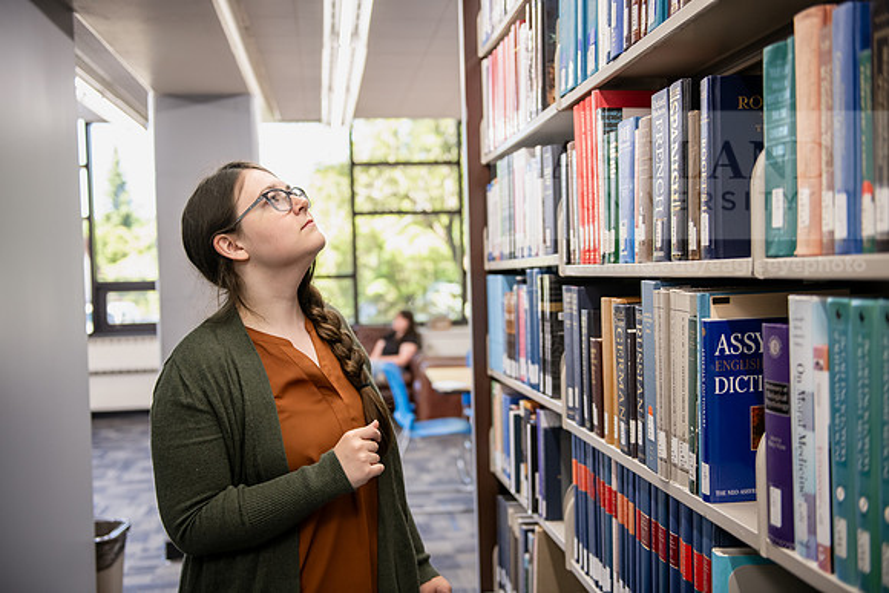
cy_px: 296
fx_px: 939
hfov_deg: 50.7
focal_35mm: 38
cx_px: 444
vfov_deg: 35.1
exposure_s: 1/200
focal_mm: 38
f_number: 2.8
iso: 800
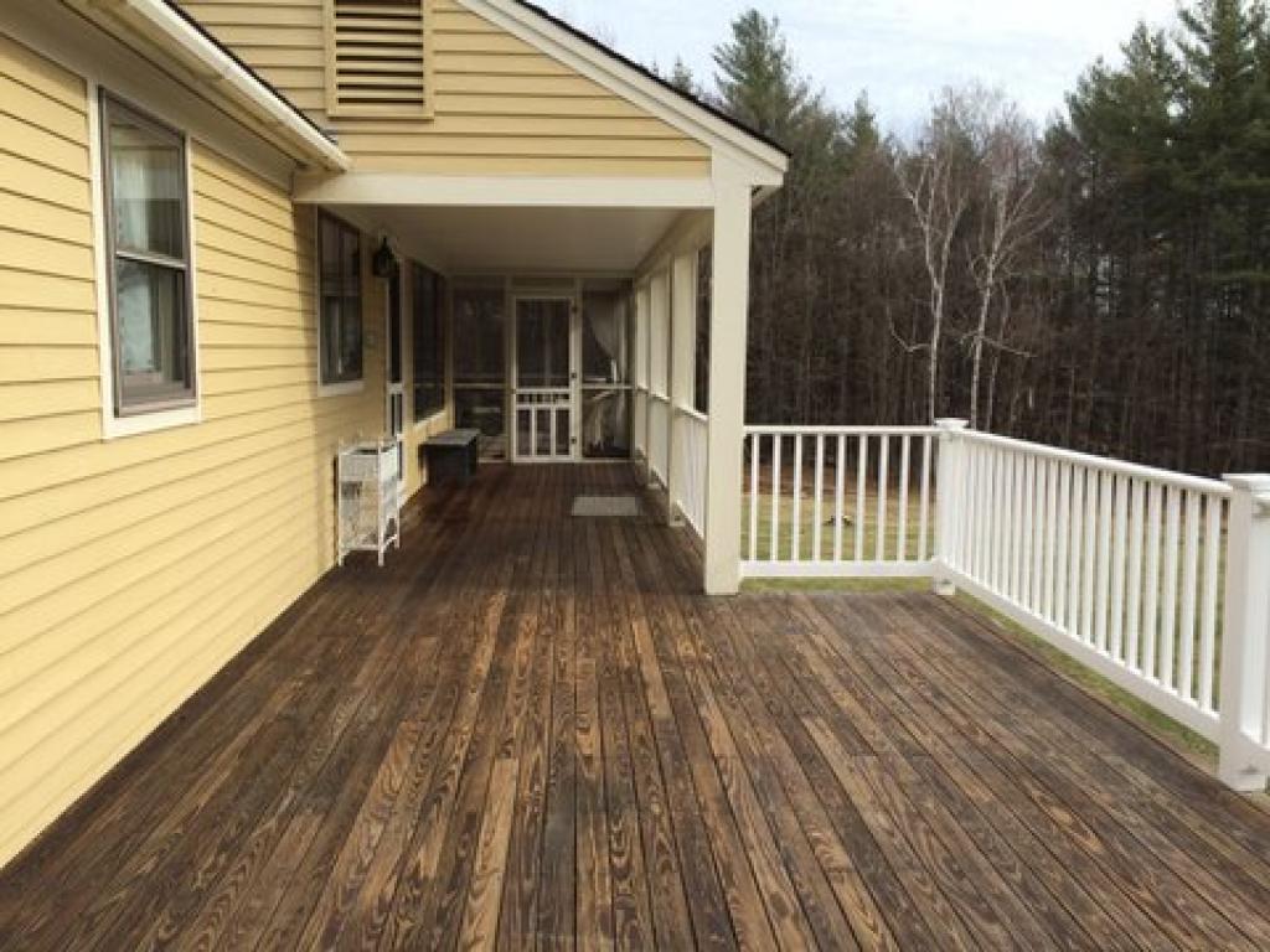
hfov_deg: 61.7
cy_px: 476
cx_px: 635
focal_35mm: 29
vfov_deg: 48.2
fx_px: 1064
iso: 32
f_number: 2.2
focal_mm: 4.15
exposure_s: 1/912
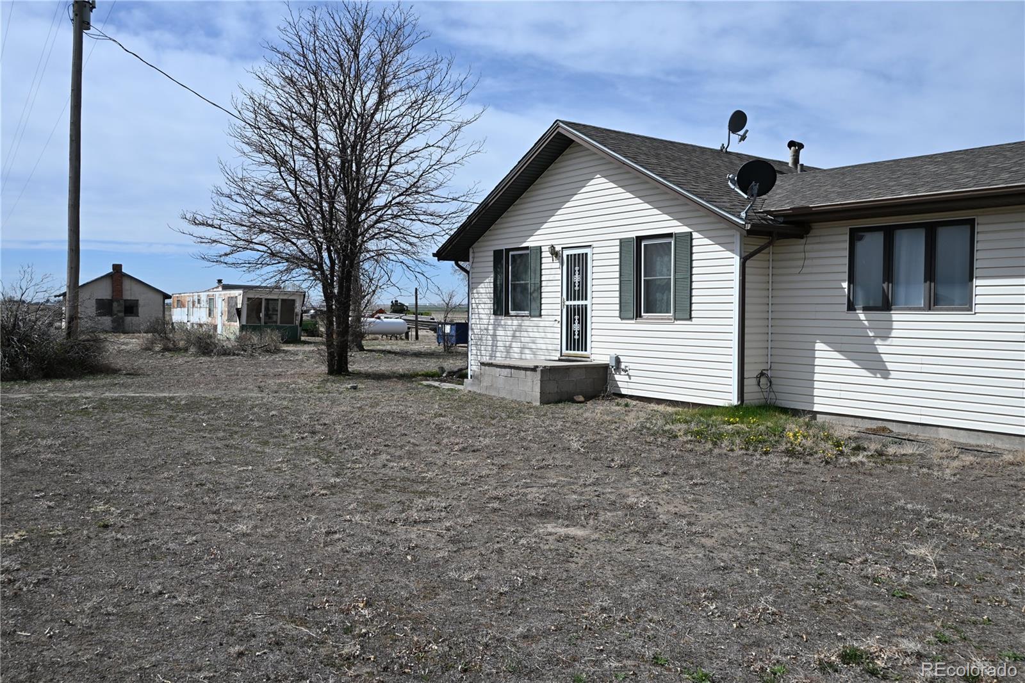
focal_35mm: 30
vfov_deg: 43.6
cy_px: 342
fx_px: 854
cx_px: 512
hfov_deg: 61.9
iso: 100
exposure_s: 1/500
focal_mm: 20
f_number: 8
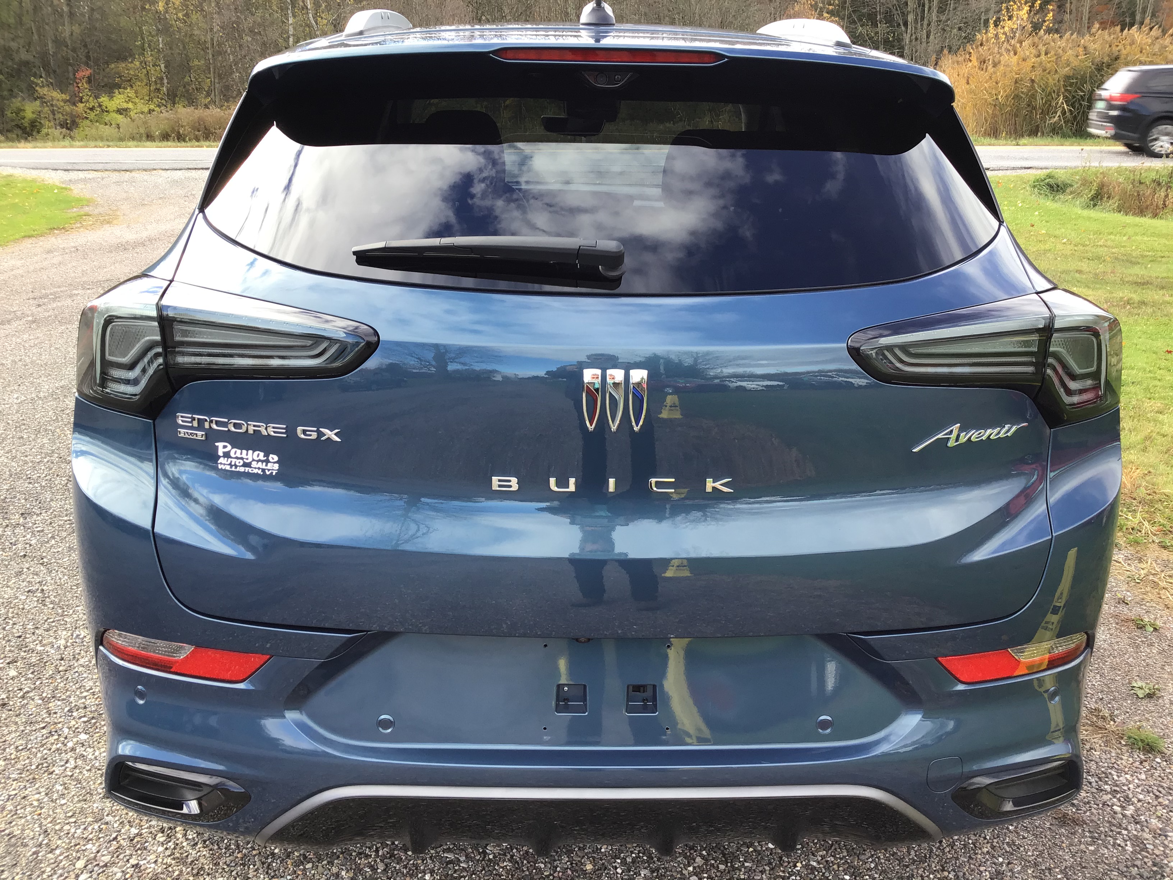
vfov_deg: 45.4
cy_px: 440
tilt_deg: -17.3
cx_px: 586
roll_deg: -0.5
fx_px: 1050
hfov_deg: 58.4
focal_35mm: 31
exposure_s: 1/132
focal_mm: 3.3
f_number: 2.4
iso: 25
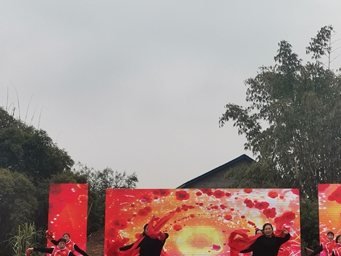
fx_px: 690
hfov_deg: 27.7
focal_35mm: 70
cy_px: 161
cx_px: 210
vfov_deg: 21.0
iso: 50
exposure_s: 1/425
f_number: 1.8
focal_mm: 4.75
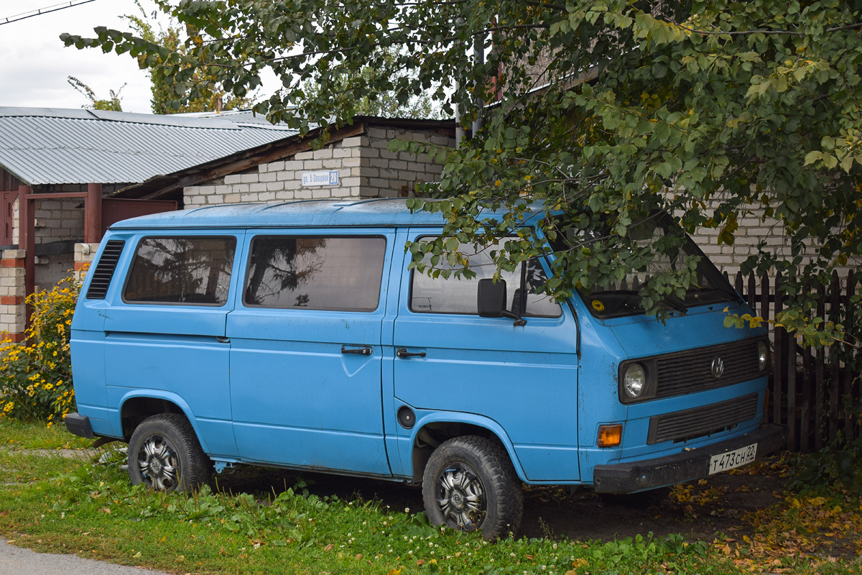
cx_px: 431
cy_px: 288
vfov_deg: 22.6
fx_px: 1437
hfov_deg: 33.4
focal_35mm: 60
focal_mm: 40
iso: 200
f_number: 5.6
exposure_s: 1/250
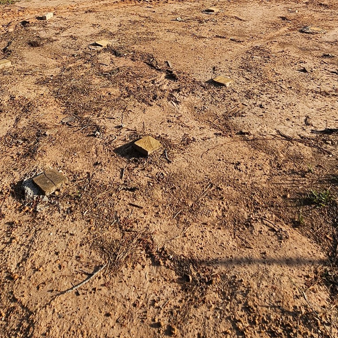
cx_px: 177
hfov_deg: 52.5
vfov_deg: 45.7
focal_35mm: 31
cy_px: 13
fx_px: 342
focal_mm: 2.2
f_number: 2.2
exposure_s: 1/1834
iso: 50
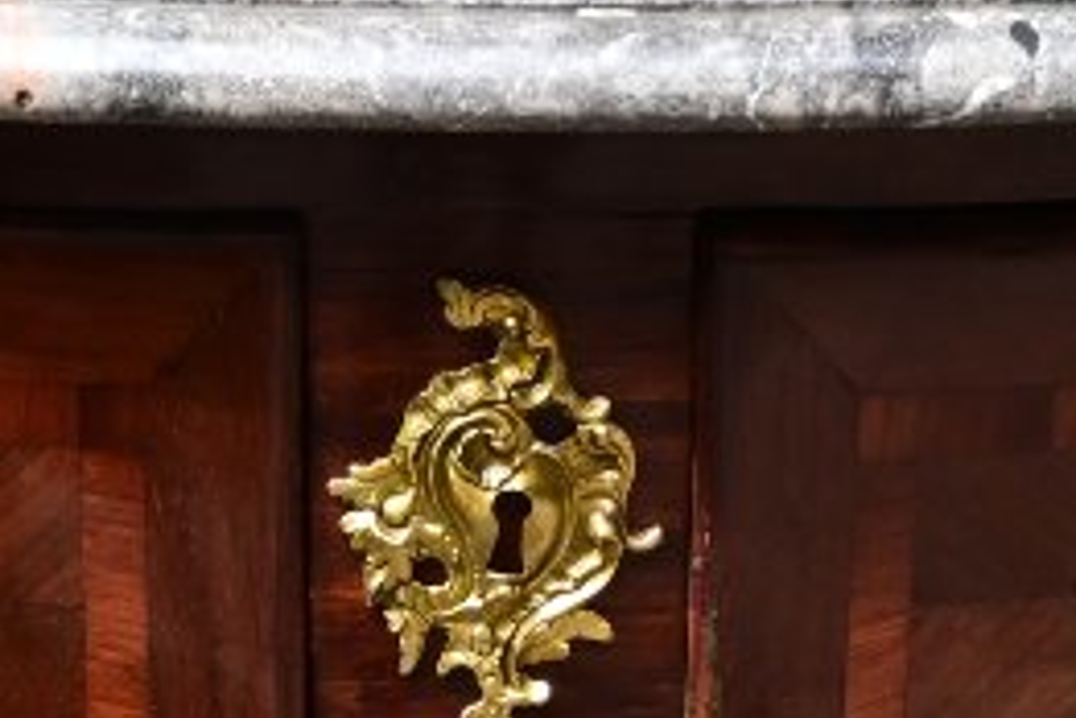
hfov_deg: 14.9
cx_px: 453
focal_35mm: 138
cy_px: 1391
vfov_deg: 9.4
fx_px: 4124
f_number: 11
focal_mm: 20
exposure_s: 1/100
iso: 400
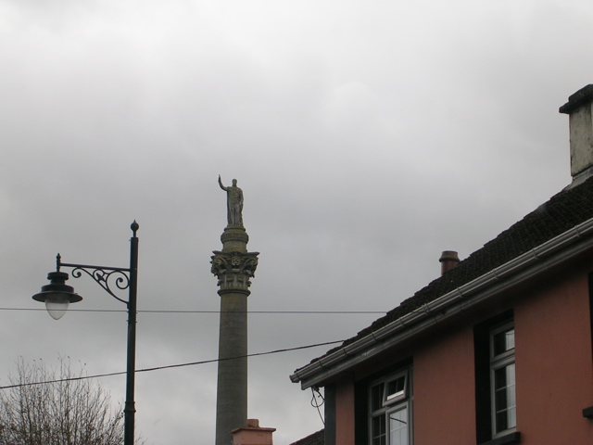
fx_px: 1970
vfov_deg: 12.9
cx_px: 296
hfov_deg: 17.1
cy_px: 222
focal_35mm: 115
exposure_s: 1/158
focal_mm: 17.4
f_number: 4.9
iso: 50
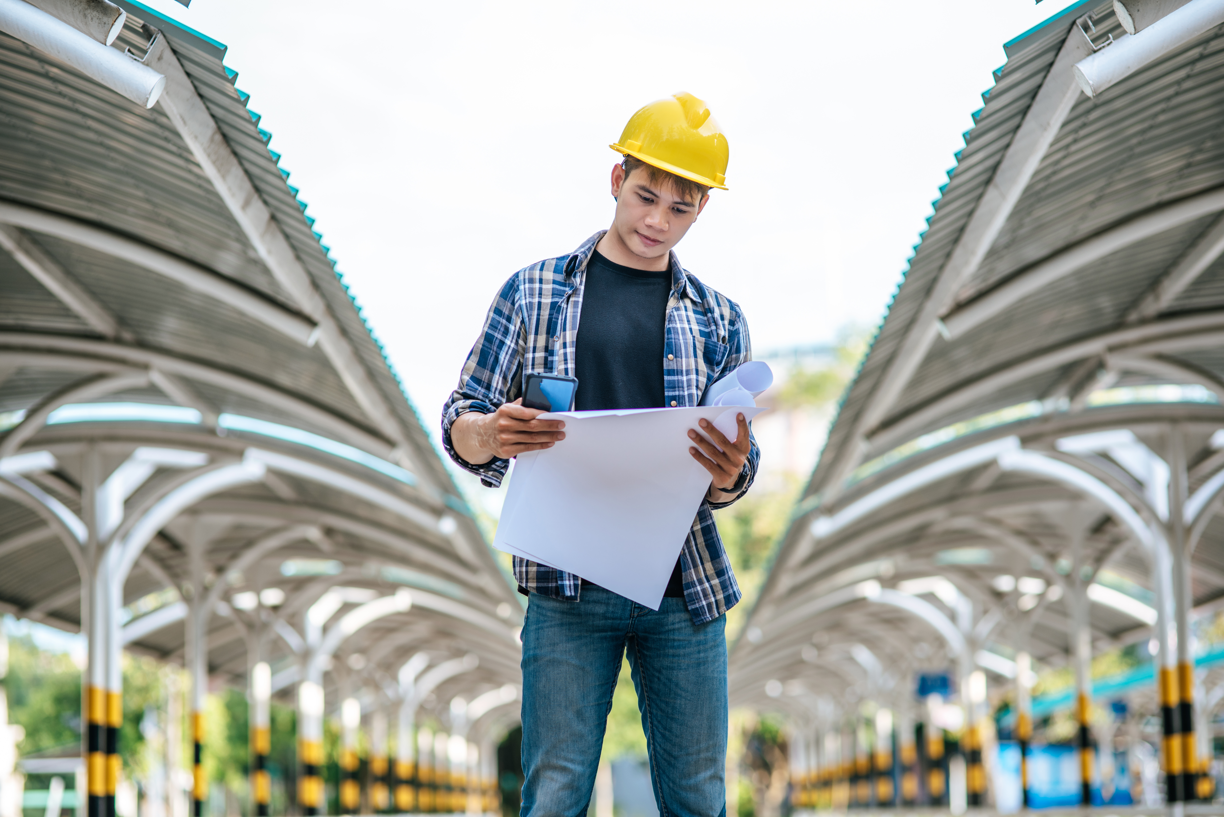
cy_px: 408
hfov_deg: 23.9
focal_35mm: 85
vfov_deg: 16.1
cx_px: 612
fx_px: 2891
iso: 100
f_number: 2
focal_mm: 85
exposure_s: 1/200
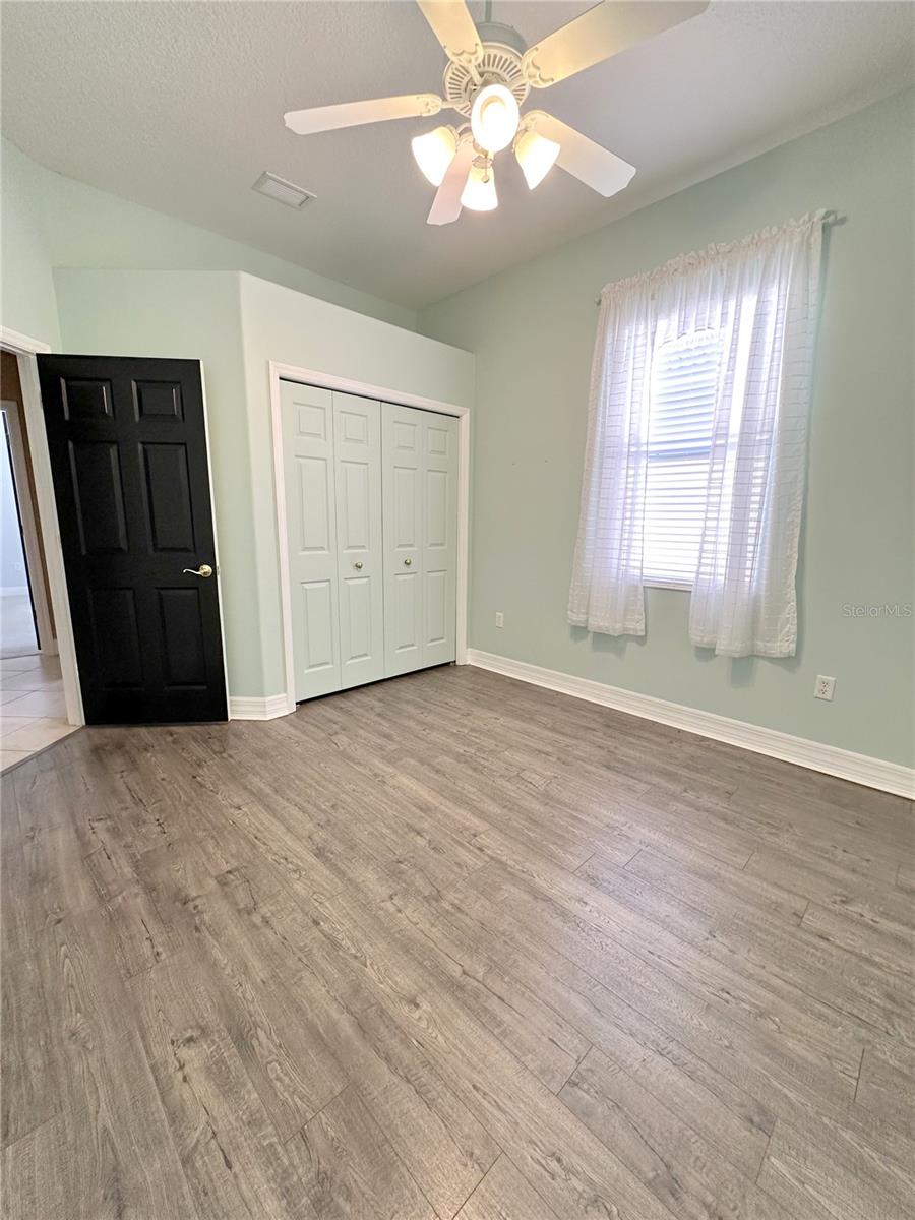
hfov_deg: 85.7
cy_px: 610
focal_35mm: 14
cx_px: 458
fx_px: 493
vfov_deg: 102.1
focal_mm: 2.22
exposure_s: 1/120
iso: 200
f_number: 2.2
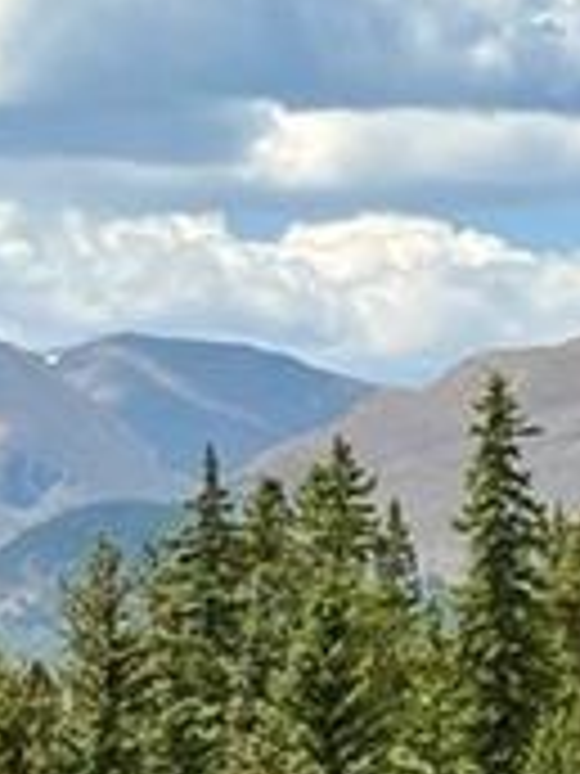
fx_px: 8087
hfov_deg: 4.1
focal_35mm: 362
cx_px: -36
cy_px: 594
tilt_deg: +1.4
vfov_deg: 5.5
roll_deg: -1.1
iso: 32
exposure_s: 1/4630
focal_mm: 5.96
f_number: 1.6
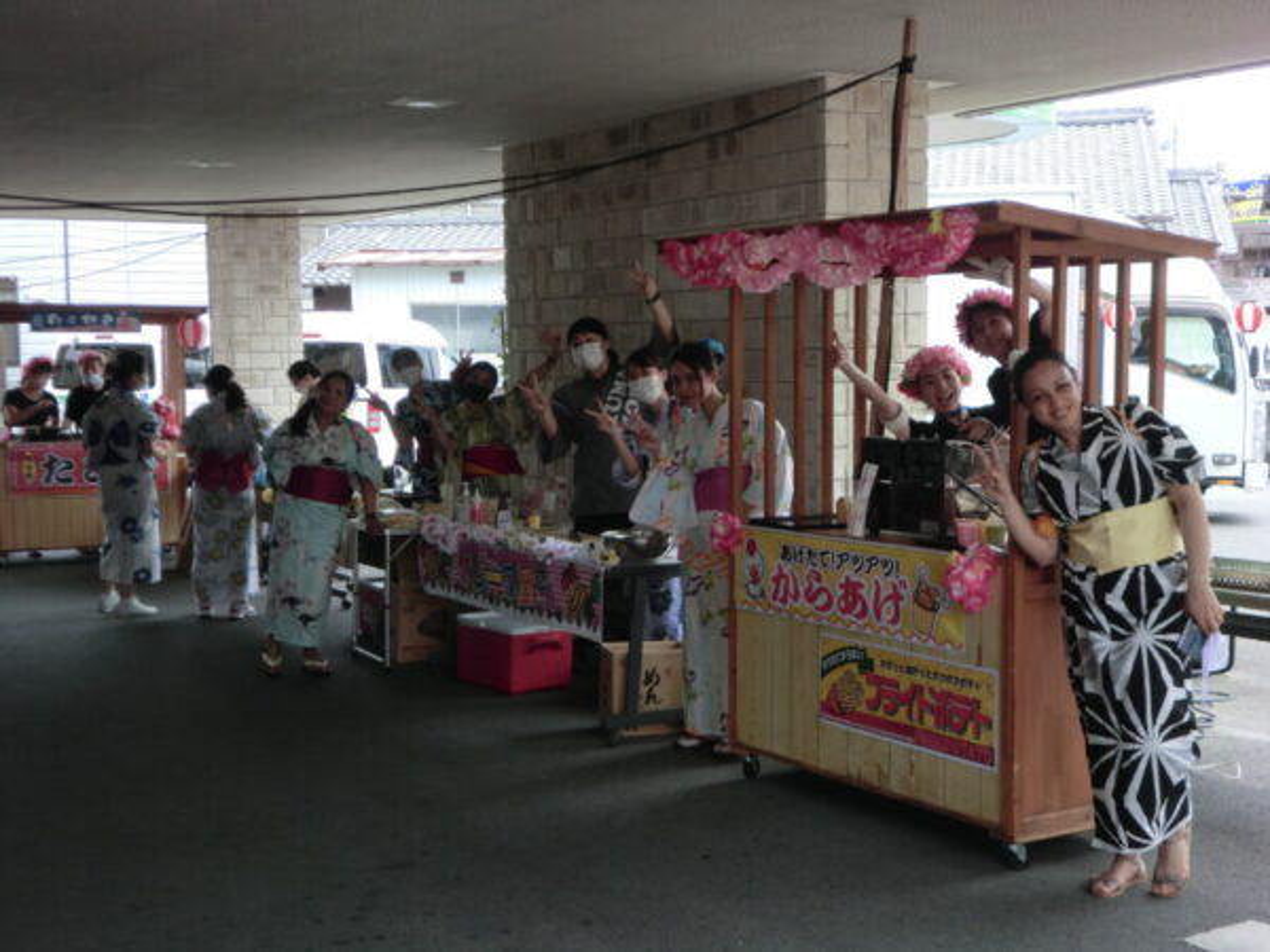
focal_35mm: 47
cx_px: 635
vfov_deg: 30.9
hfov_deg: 40.4
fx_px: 1724
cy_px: 476
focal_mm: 8.46
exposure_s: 1/80
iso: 50
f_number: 3.4
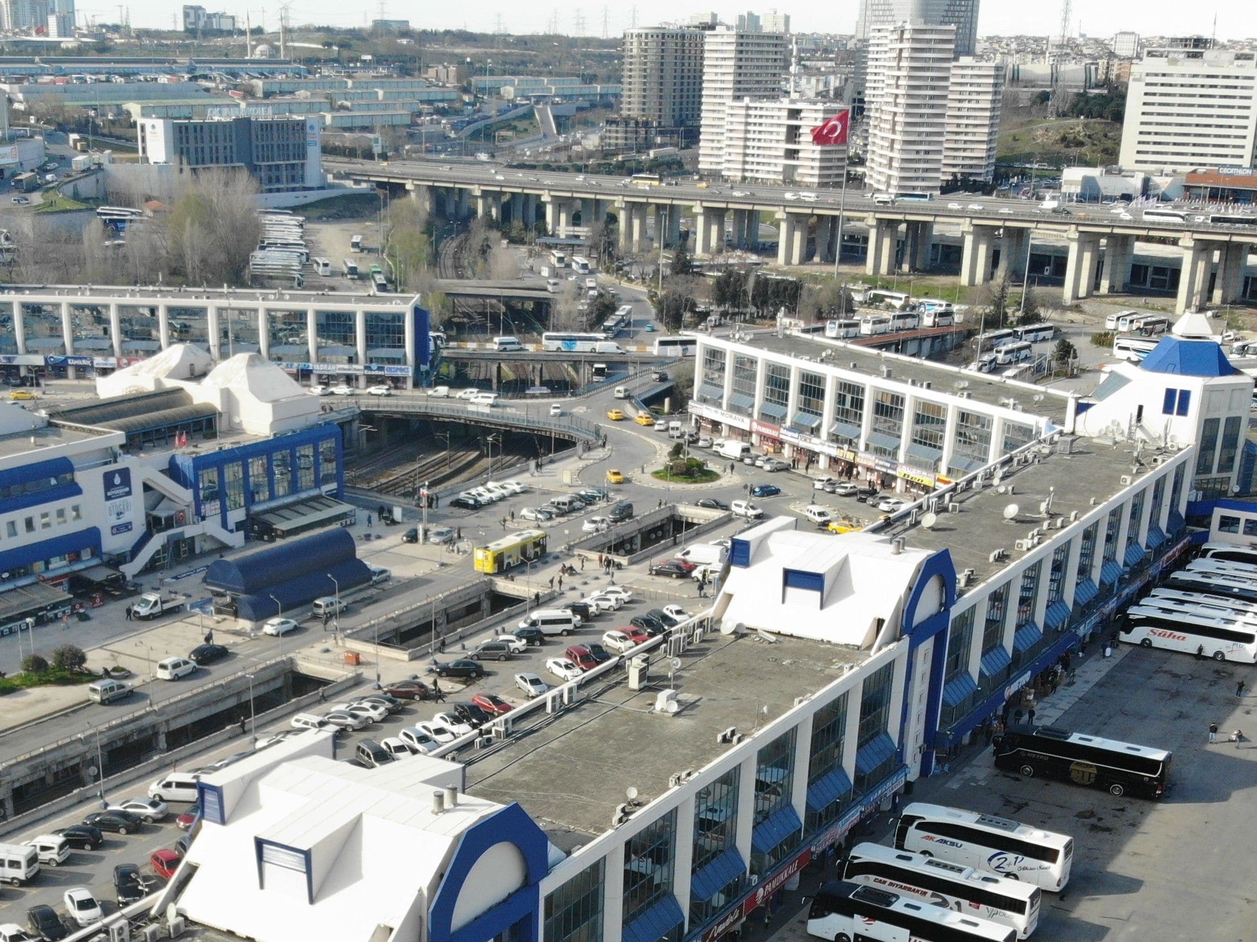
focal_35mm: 45
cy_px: 804
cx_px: 533
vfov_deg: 31.0
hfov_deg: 42.0
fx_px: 1634
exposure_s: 1/384
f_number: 2.8
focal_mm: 4.5
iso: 100
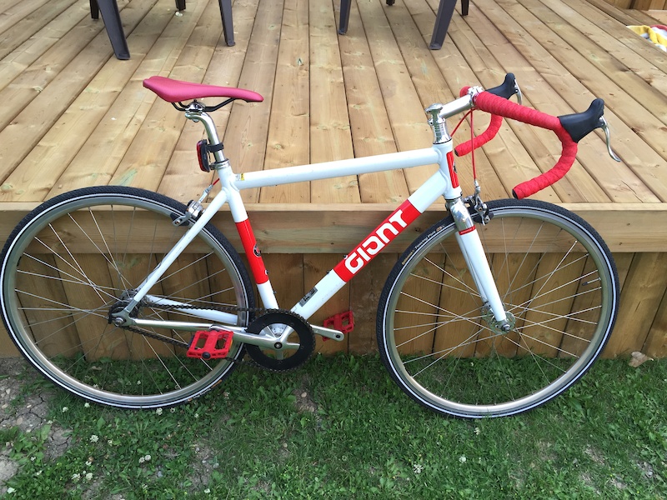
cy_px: 250
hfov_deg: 61.7
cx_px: 334
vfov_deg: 48.2
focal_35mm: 29
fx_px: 559
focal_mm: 4.15
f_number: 2.2
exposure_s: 1/120
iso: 40
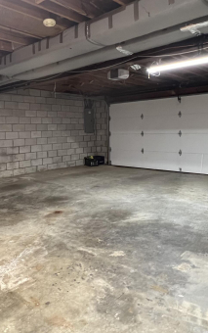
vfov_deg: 67.8
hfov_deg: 45.5
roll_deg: +1.1
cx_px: 71
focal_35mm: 27
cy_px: 137
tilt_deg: -2.5
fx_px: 244
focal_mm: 1.57
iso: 500
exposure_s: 1/60
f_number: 1.8
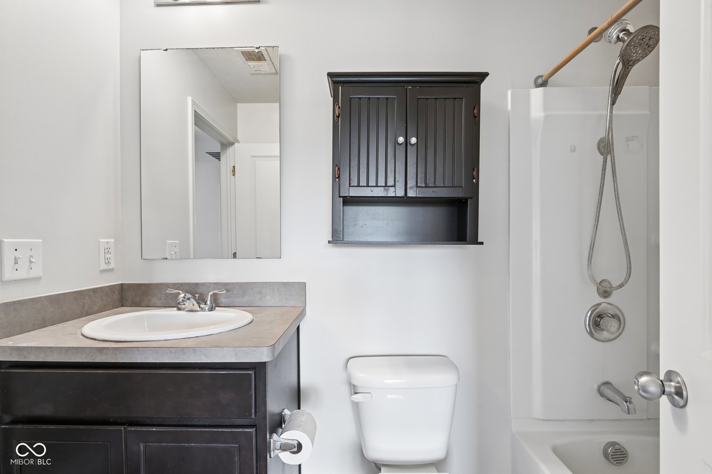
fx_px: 316
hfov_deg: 96.7
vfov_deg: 73.7
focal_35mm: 16
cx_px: 356
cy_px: 237
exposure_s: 1/13
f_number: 8
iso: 400
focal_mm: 16
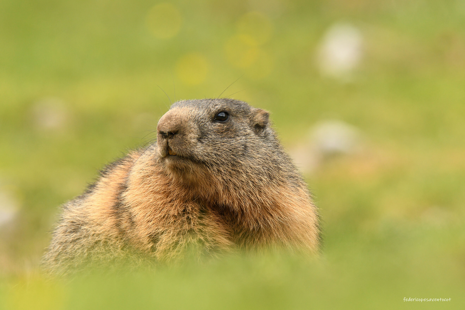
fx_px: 8912
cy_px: 155
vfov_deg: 2.0
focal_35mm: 690
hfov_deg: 3.0
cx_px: 232
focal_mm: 460
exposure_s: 1/400
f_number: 8
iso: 720
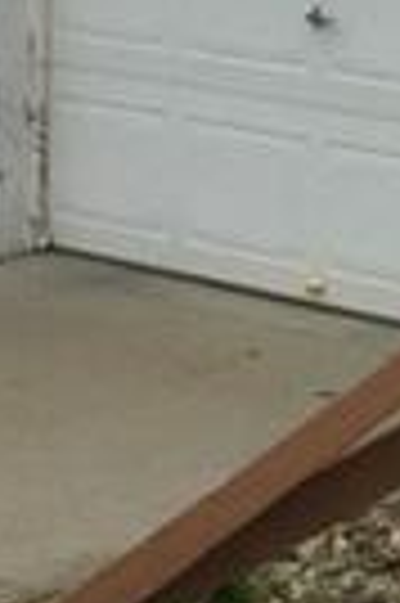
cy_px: -292
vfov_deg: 10.3
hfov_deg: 6.9
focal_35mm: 193
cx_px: 701
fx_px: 3225
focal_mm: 3.3
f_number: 2.4
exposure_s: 1/734
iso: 25
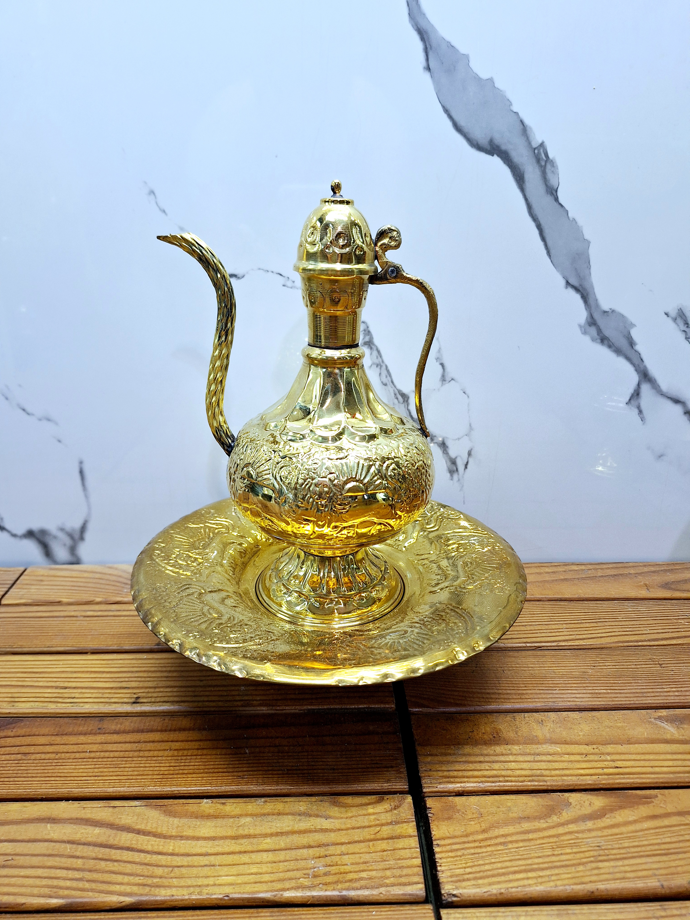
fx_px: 611
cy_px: 460
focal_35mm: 23
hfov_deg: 58.9
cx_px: 345
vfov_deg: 73.9
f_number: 1.8
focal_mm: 5.54
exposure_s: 1/50
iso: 100
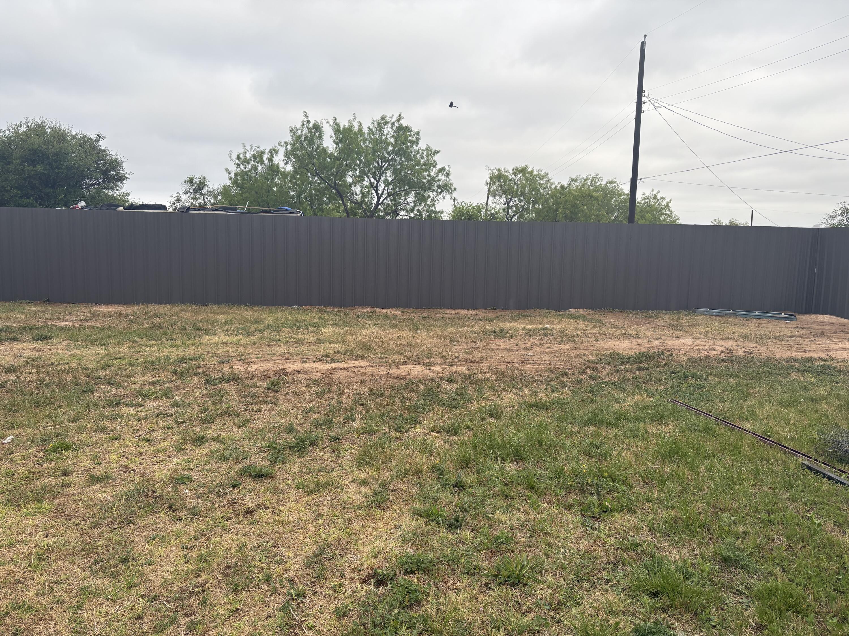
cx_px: 424
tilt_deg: -3.0
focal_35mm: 26
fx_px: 638
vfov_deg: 53.1
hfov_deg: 67.3
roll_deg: +0.2
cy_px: 318
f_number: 1.6
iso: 50
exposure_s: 1/539
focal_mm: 5.96
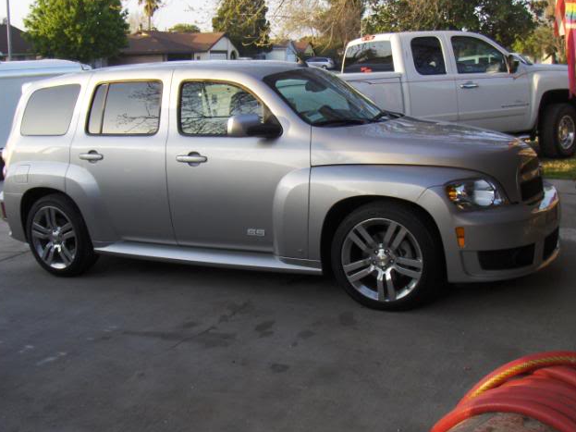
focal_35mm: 42
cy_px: 212
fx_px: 699
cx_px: 285
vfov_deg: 34.3
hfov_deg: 44.8
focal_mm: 6.5
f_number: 3.5
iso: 121
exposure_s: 1/191
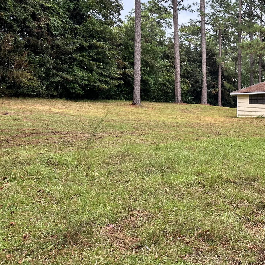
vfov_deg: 38.1
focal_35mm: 44
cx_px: 257
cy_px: 102
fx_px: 381
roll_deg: -0.4
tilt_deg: +3.2
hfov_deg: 35.2
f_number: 1.78
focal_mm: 6.86
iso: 64
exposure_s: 1/182
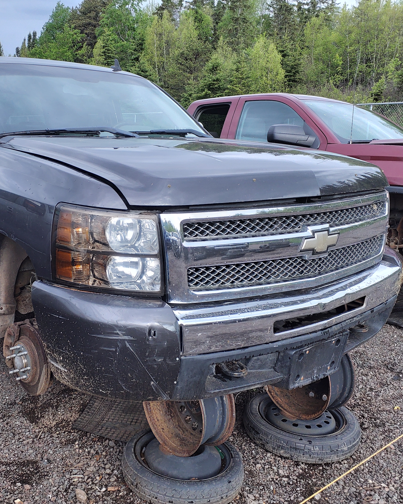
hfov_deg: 42.6
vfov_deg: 52.8
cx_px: 126
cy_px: 253
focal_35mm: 34
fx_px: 507
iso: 40
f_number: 1.9
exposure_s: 1/139
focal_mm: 3.58
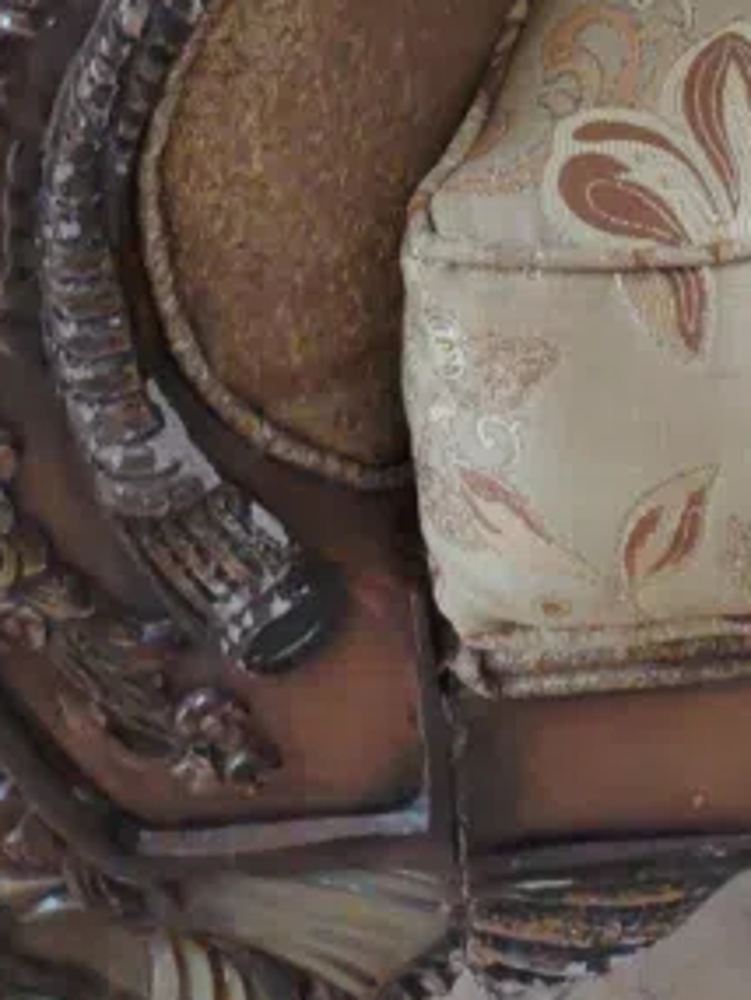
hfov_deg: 11.7
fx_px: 3324
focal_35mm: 115
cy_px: -988
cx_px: 1442
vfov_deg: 14.3
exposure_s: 1/25
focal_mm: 5.25
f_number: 1.75
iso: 2056
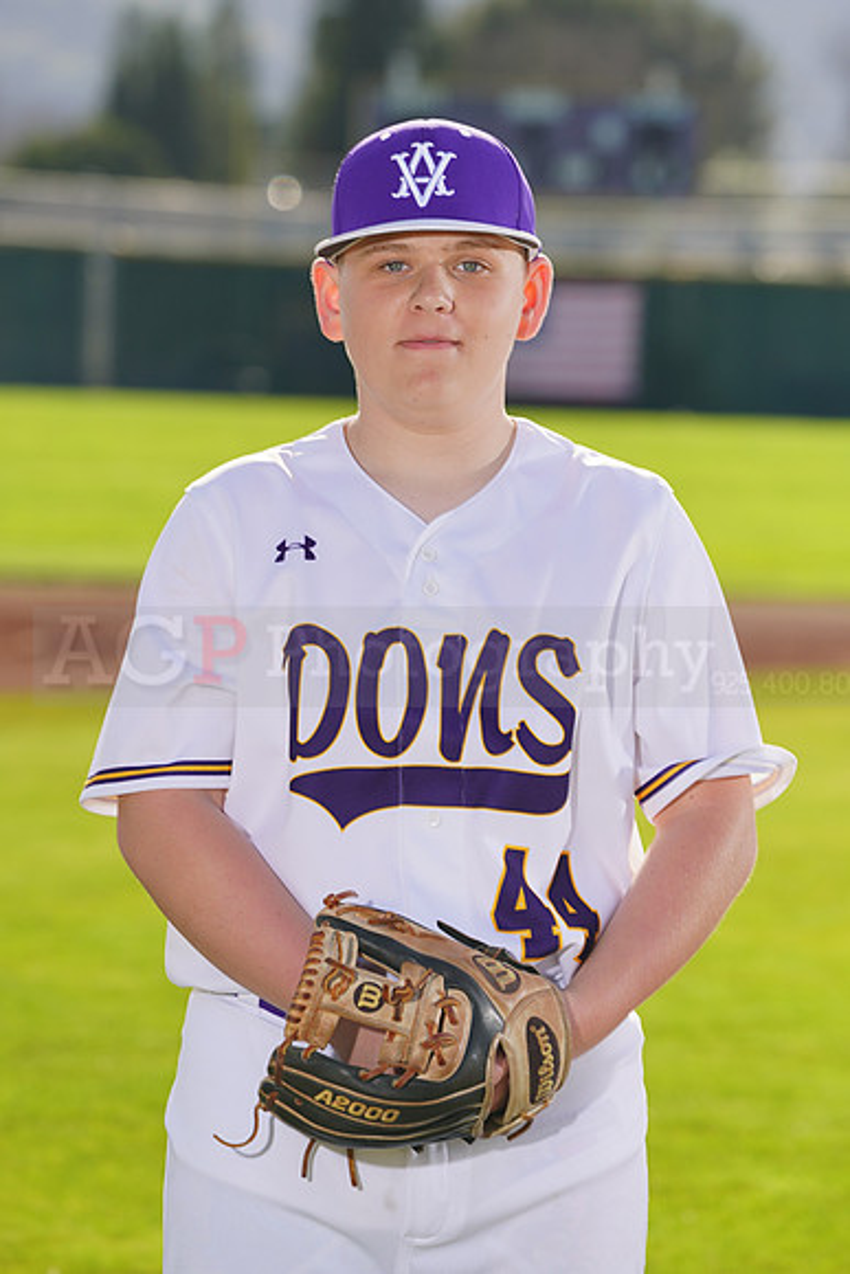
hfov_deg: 5.9
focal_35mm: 232
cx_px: 425
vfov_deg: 8.9
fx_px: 8211
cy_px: 637
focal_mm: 232
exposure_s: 1/250
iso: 100
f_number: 8
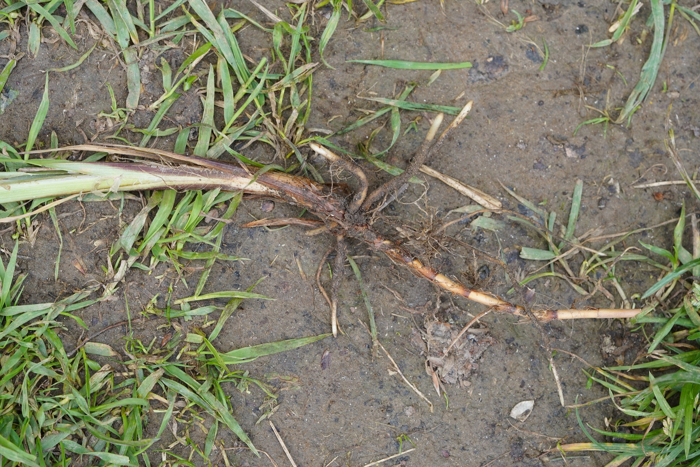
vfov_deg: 15.2
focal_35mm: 90
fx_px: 1750
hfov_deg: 22.6
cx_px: 350
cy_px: 234
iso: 500
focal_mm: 90
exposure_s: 1/125
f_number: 9
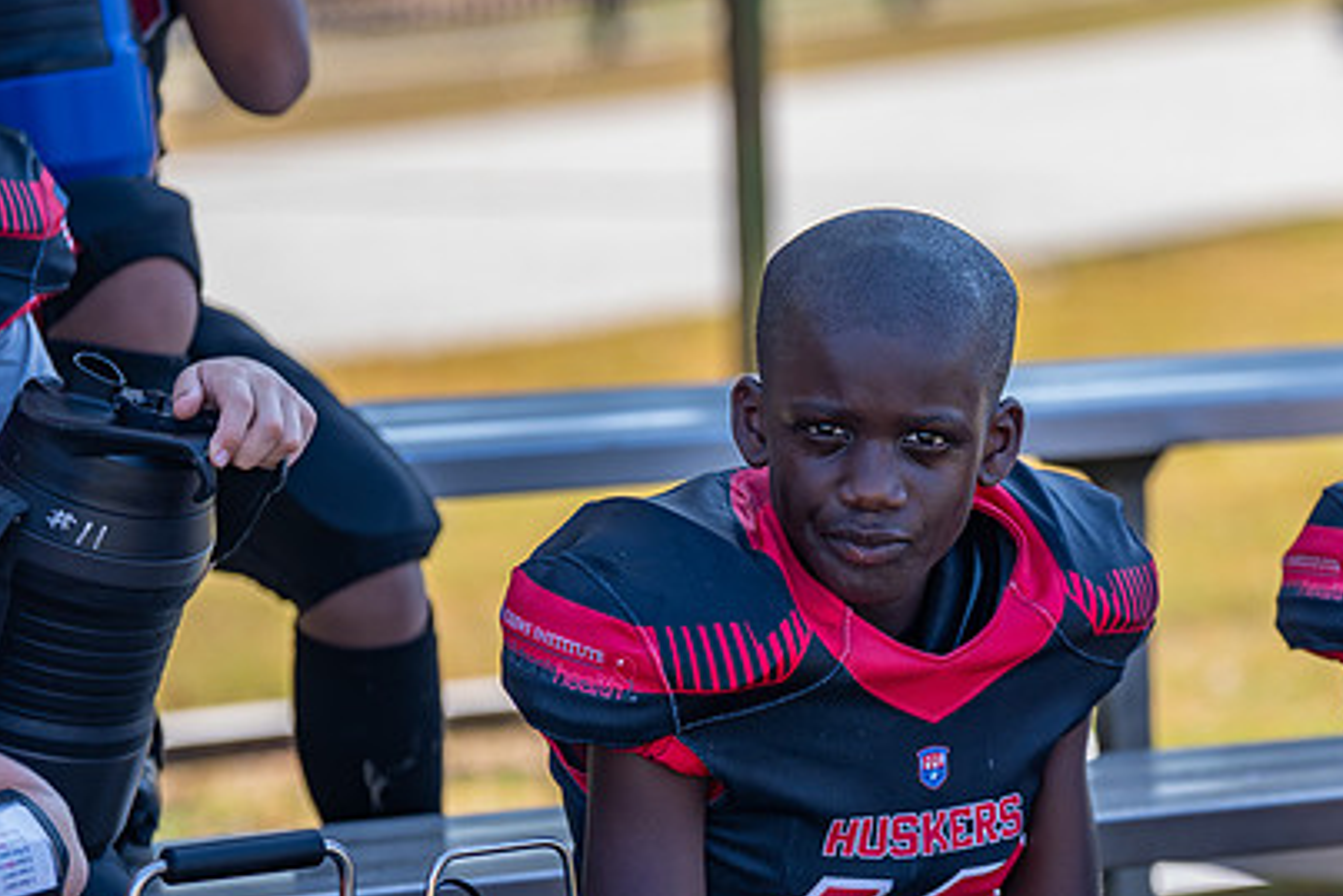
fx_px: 7239
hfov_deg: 10.6
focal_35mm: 194
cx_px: 933
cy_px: 569
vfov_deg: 7.1
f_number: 2.8
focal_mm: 121
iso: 160
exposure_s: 1/800
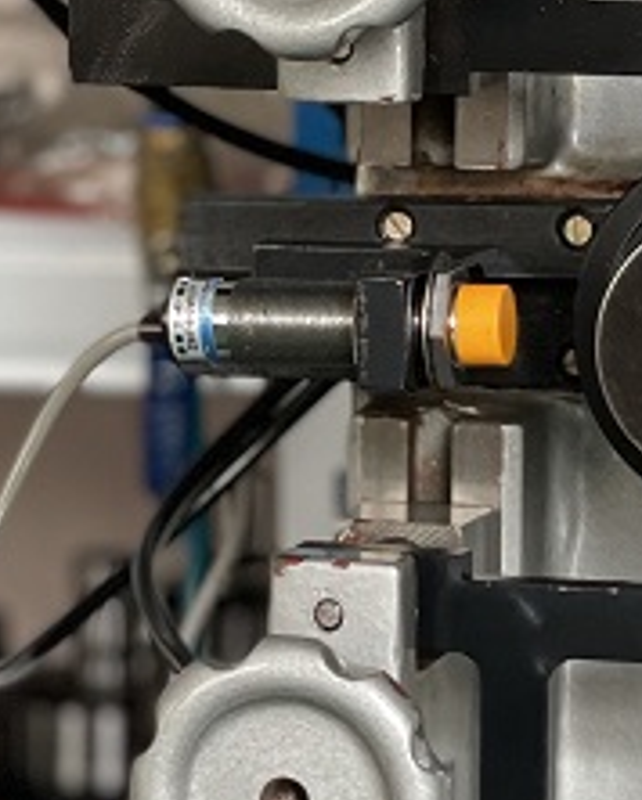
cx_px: 206
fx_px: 4340
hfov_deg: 8.5
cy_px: 277
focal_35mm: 183
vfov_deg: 10.5
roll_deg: -0.6
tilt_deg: -4.9
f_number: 2
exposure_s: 1/122
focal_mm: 6
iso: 200
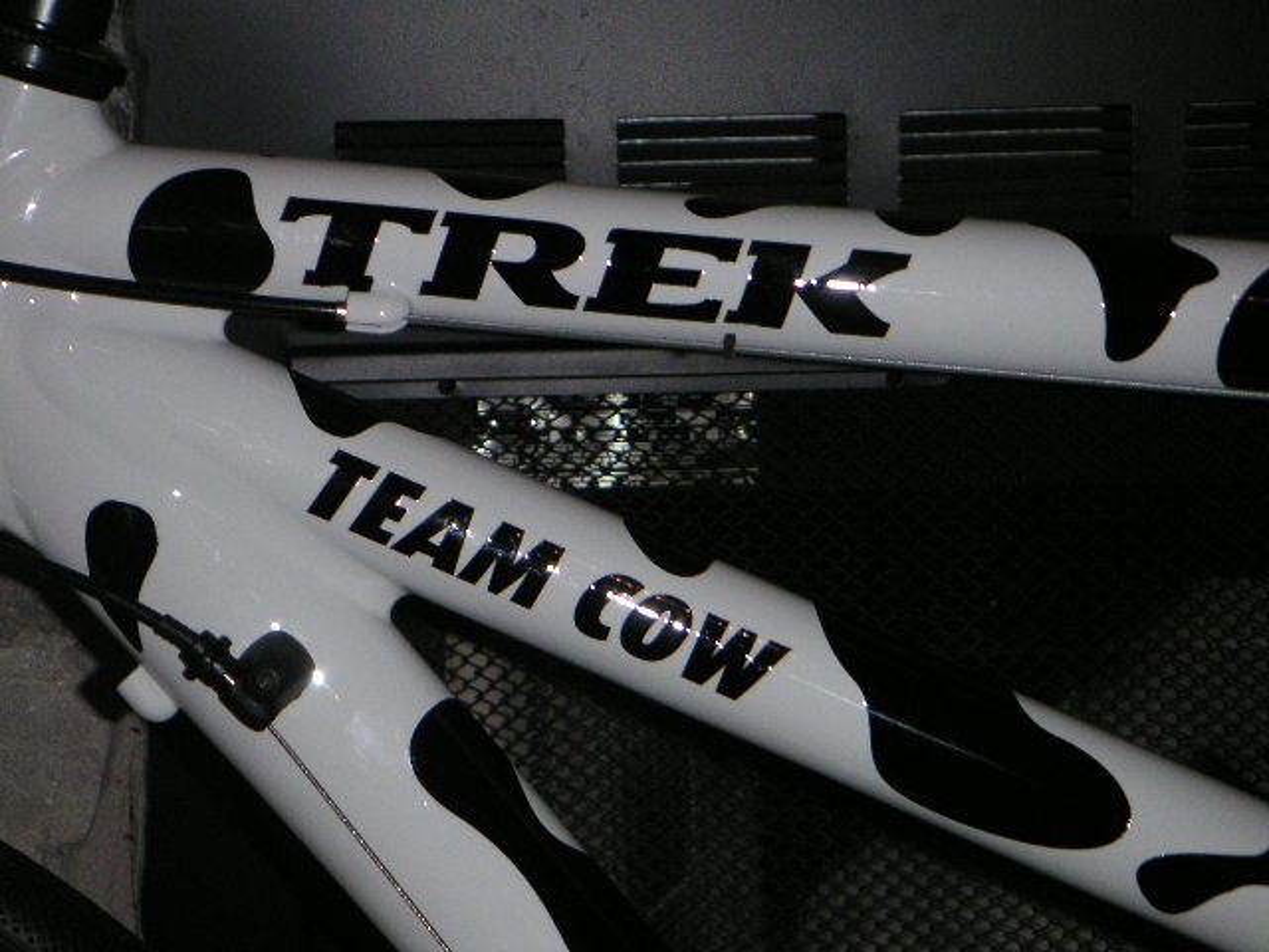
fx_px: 4069
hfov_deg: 17.7
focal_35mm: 111
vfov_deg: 13.3
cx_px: 634
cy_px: 476
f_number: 3.6
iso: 160
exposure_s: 1/111
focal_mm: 17.1
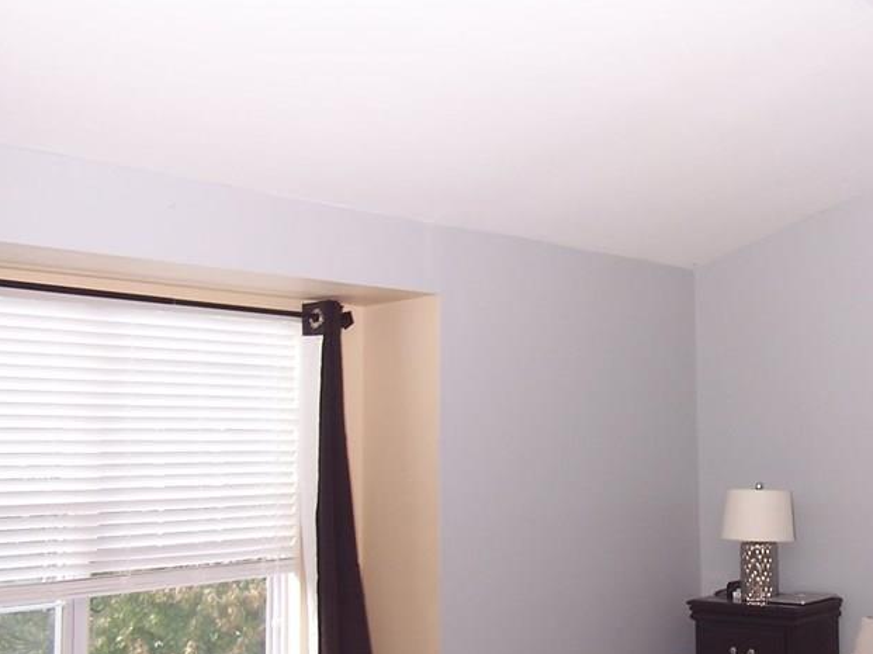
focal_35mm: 66
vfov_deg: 22.2
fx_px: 1664
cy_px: 346
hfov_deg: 28.9
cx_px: 671
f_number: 2.8
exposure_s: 1/60
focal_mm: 6.7
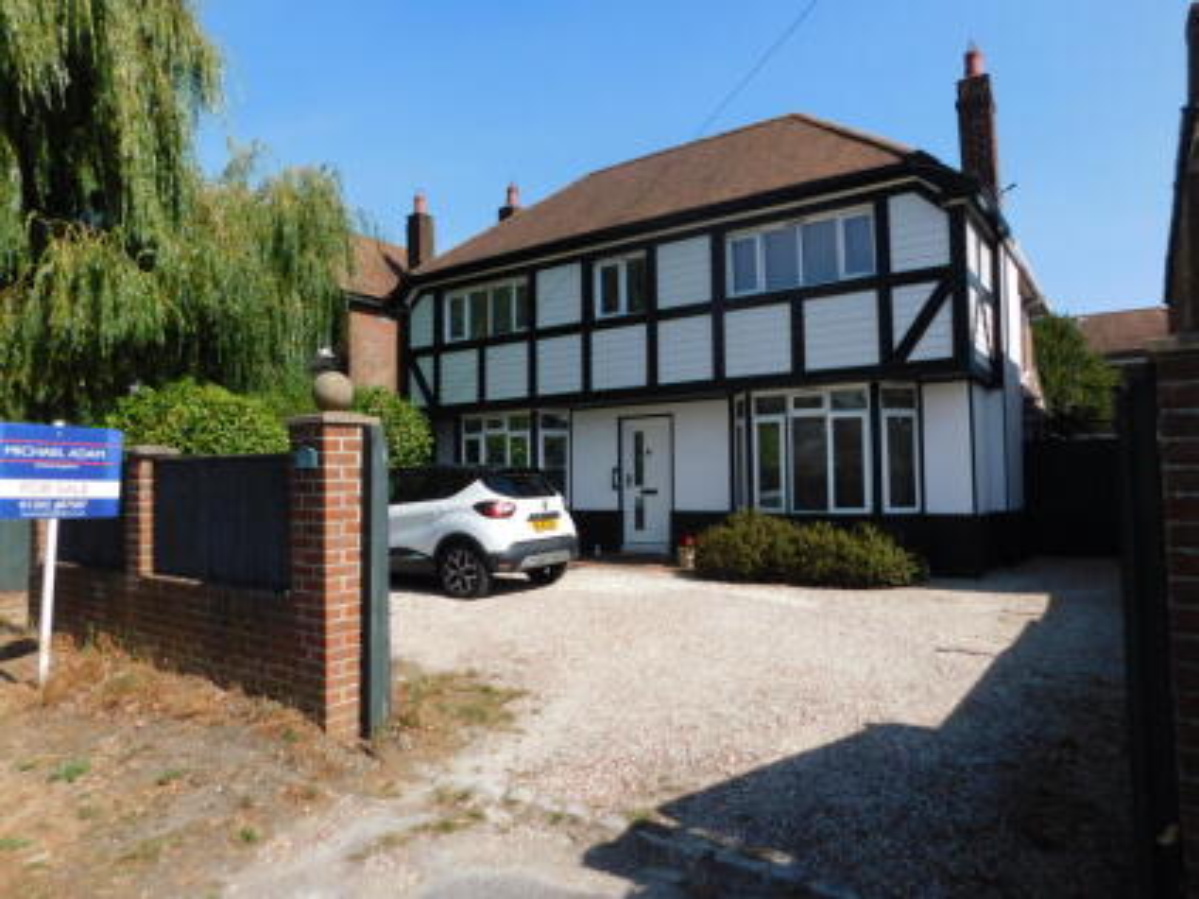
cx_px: 600
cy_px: 450
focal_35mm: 23
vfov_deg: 58.9
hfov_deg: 73.9
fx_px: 796
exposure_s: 1/500
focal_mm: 4
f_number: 6
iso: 125
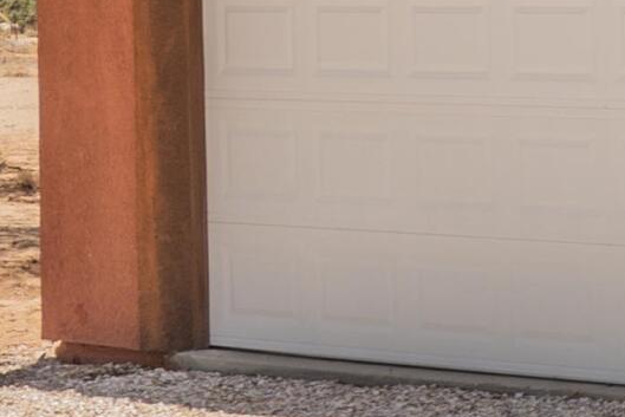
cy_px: -59
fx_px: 2952
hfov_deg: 10.6
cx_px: 1432
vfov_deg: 8.0
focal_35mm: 170
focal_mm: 20
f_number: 9
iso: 160
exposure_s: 1/250
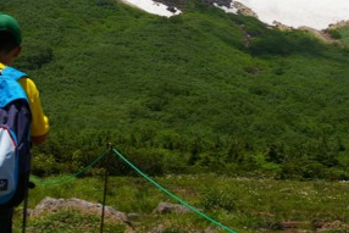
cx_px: 220
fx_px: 640
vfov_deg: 20.4
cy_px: 51
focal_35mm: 66
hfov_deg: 30.4
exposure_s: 1/250
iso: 200
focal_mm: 28
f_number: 11
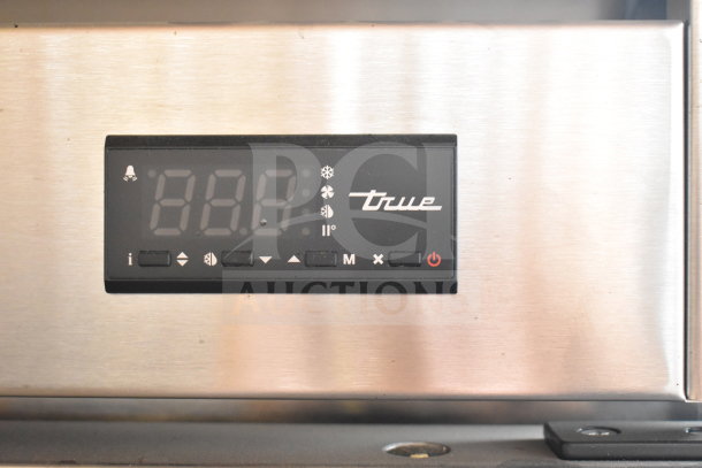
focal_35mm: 51
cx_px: 351
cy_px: 234
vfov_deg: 26.5
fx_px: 995
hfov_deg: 38.9
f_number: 4.5
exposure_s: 1/50
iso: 4500
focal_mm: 34
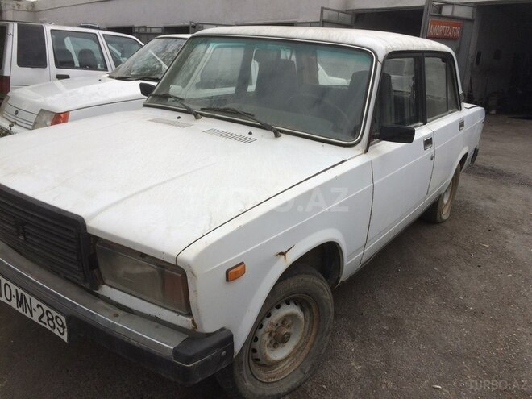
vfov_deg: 48.2
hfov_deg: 61.7
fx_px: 446
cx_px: 266
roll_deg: -2.1
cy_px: 200
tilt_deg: -15.9
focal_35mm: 29
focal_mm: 4.15
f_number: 2.2
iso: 32
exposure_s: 1/3165
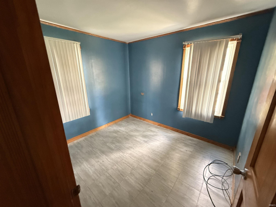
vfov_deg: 85.7
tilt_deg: -14.7
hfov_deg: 102.1
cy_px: 104
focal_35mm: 14
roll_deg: +1.2
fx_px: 112
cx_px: 138
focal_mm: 2.22
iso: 800
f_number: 2.2
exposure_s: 1/60
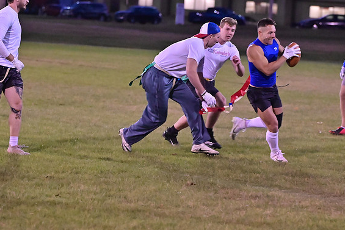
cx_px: 170
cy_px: 117
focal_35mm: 192
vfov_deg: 7.2
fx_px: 1840
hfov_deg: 10.7
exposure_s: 1/400
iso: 6400
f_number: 4
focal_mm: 125
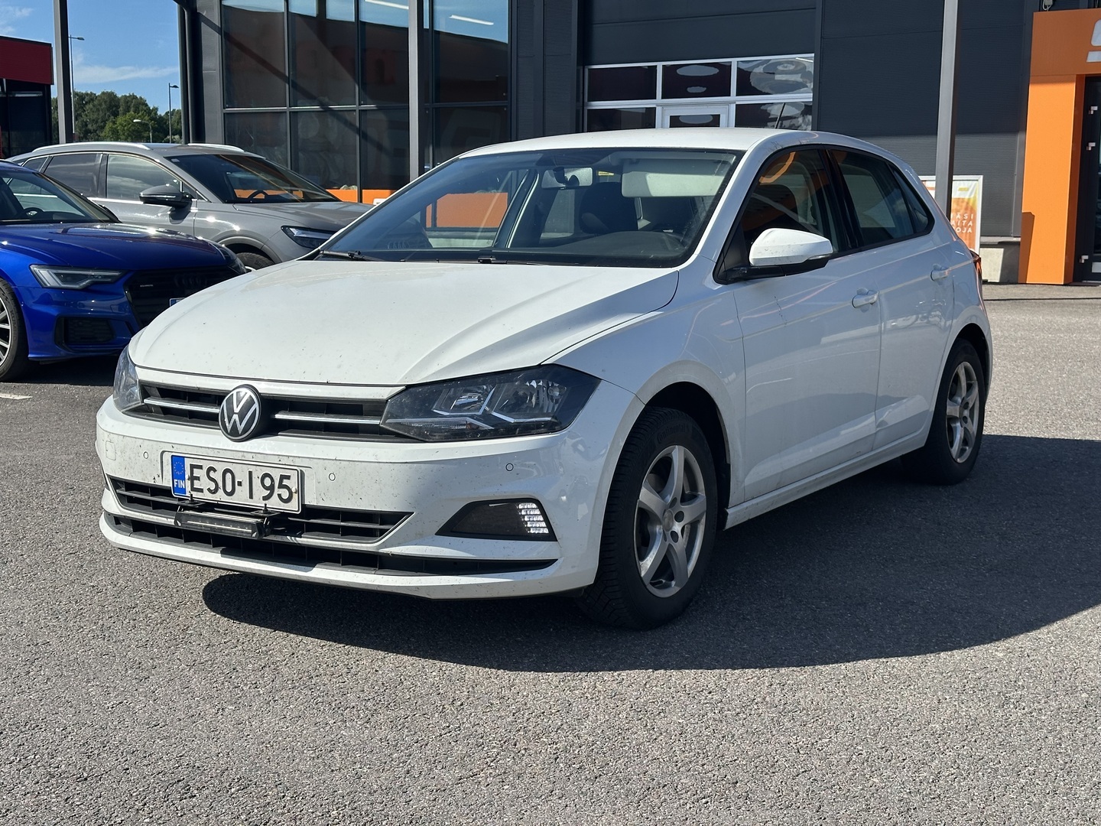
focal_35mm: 48
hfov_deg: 39.7
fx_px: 1527
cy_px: 413
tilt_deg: -6.9
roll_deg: -0.3
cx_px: 550
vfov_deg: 30.3
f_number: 1.78
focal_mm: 6.86
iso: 64
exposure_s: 1/3876
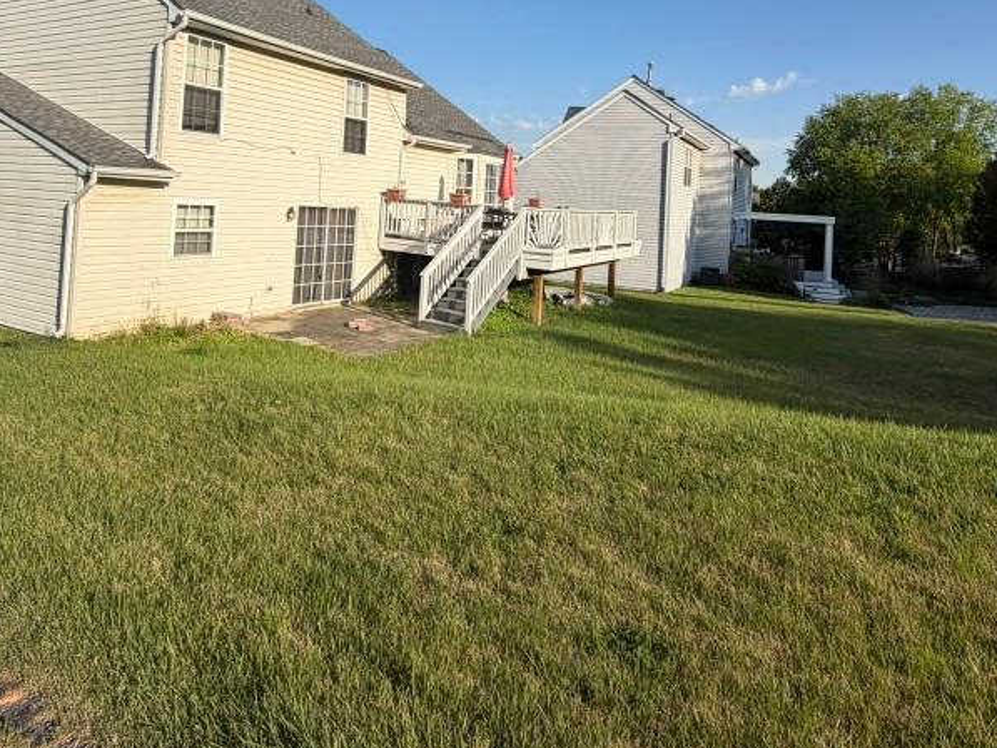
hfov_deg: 71.6
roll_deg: -1.4
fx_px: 691
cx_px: 478
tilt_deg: -1.5
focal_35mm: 24
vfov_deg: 54.1
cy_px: 184
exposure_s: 1/770
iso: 25
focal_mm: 2.22
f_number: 2.2
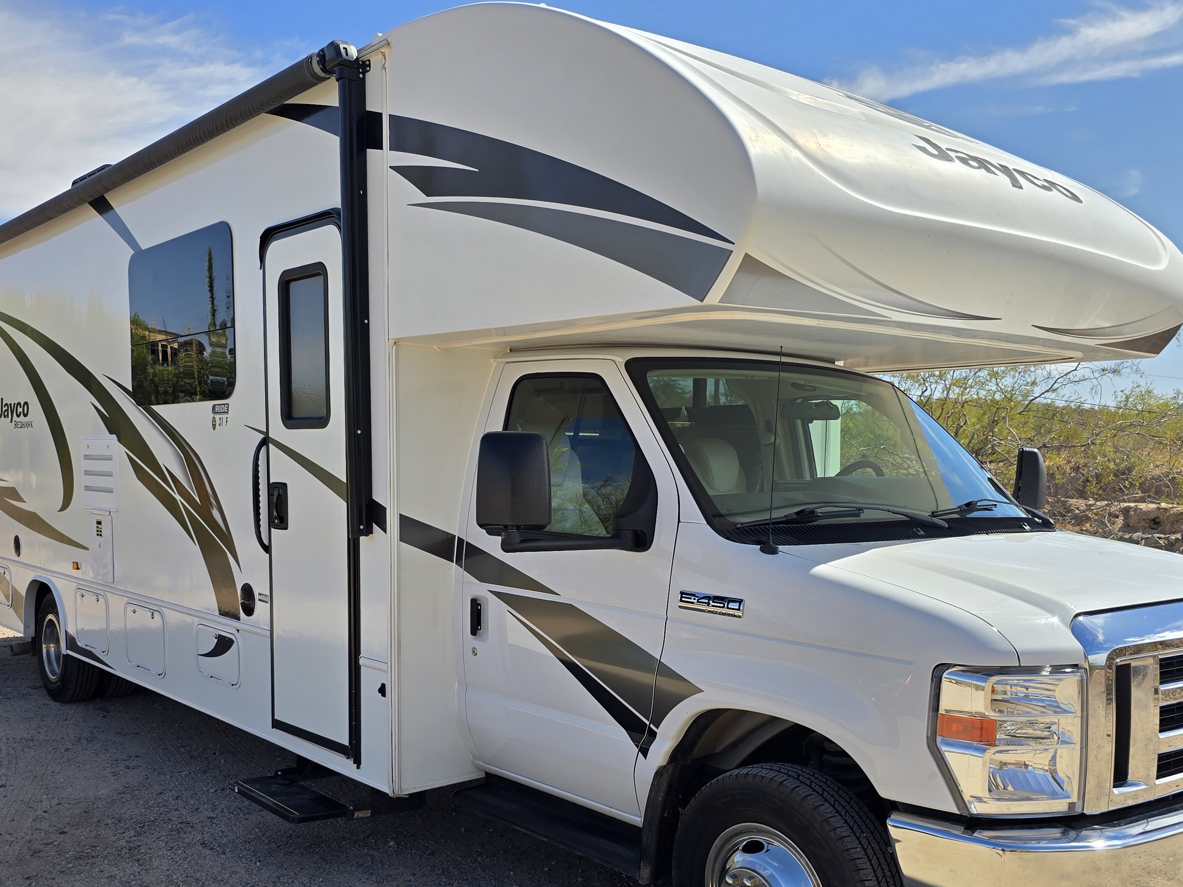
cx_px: 533
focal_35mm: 33
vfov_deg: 42.6
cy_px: 562
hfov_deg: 55.3
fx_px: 1128
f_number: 1.7
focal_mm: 6.3
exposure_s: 1/769
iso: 12
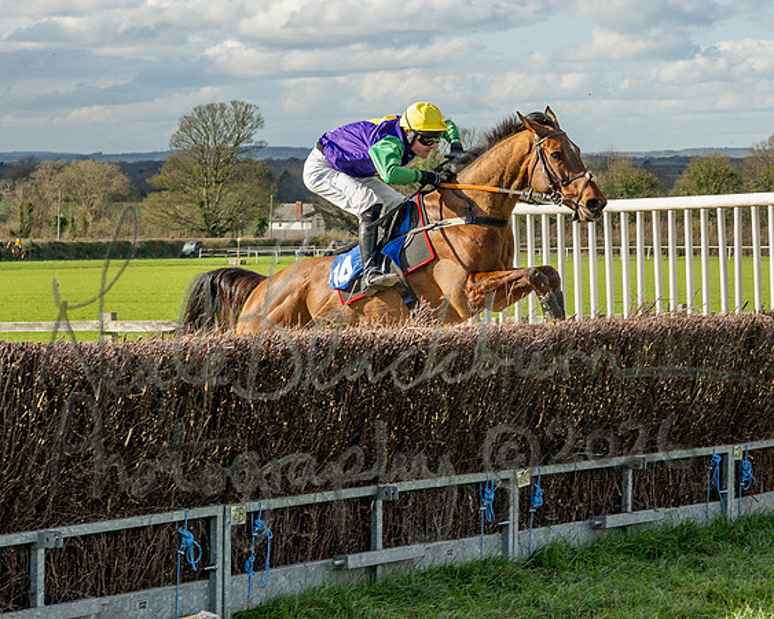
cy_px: 346
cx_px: 542
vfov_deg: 12.6
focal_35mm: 123
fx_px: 2812
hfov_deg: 15.6
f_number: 4
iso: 200
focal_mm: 40
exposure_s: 1/1600
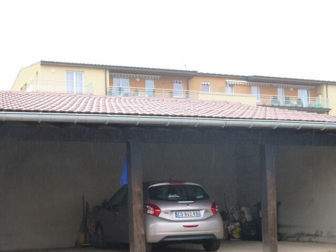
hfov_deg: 30.3
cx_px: 170
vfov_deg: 22.7
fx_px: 621
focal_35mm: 64
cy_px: 191
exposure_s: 1/60
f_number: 3.7
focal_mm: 7.4
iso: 250
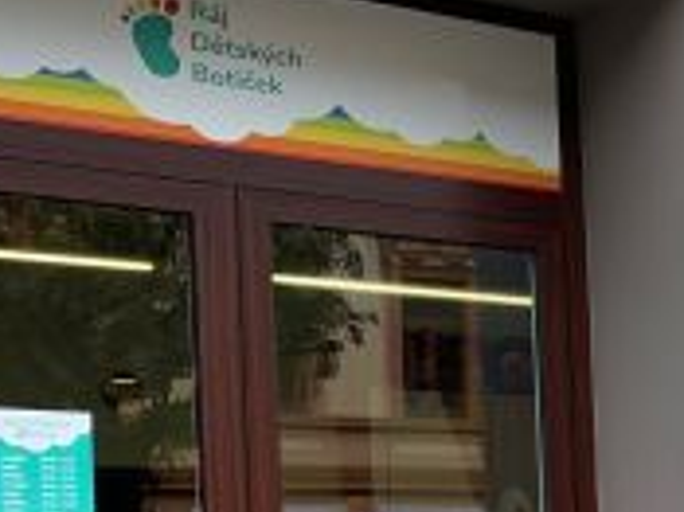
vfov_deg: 14.8
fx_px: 1876
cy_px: 668
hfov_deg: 18.3
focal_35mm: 95
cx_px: 1036
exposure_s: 1/249
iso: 25
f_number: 1.8
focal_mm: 4.25
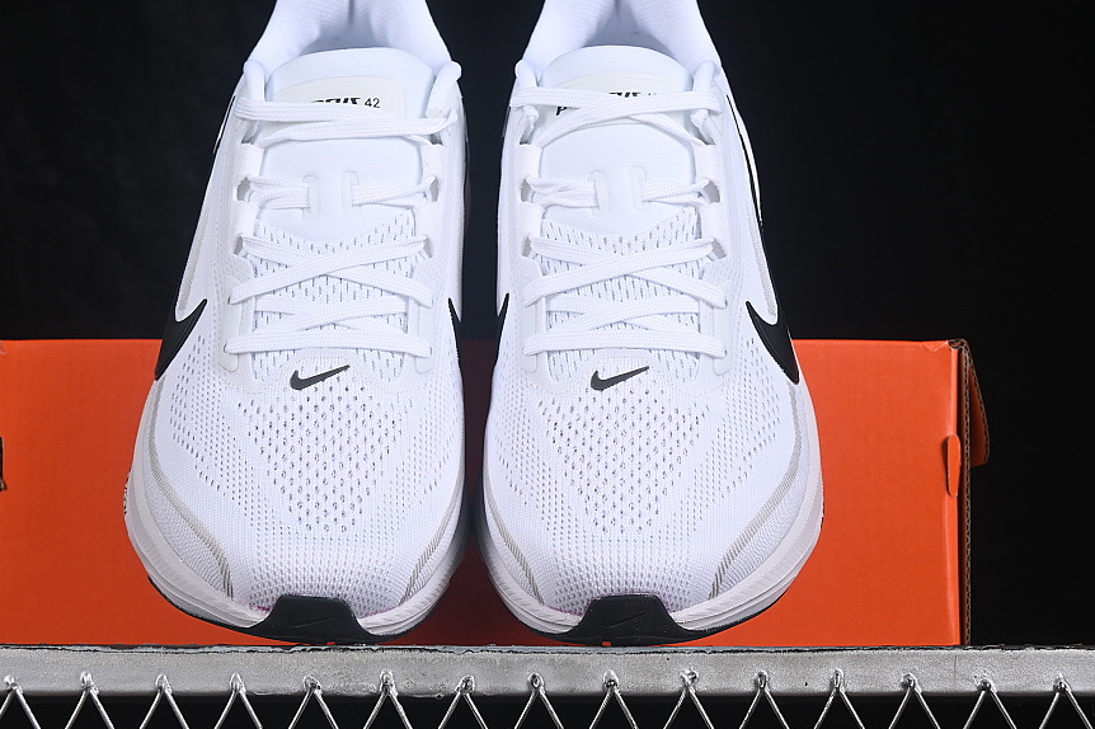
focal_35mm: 94
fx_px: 2858
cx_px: 465
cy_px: 359
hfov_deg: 21.7
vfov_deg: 14.5
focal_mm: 50
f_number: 8
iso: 160
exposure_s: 1/80
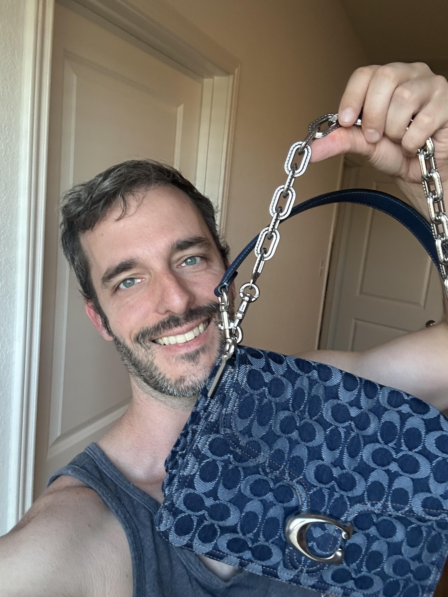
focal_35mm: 30
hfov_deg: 46.8
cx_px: 224
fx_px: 518
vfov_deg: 60.0
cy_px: 298
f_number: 1.9
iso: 100
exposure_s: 1/60
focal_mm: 2.69
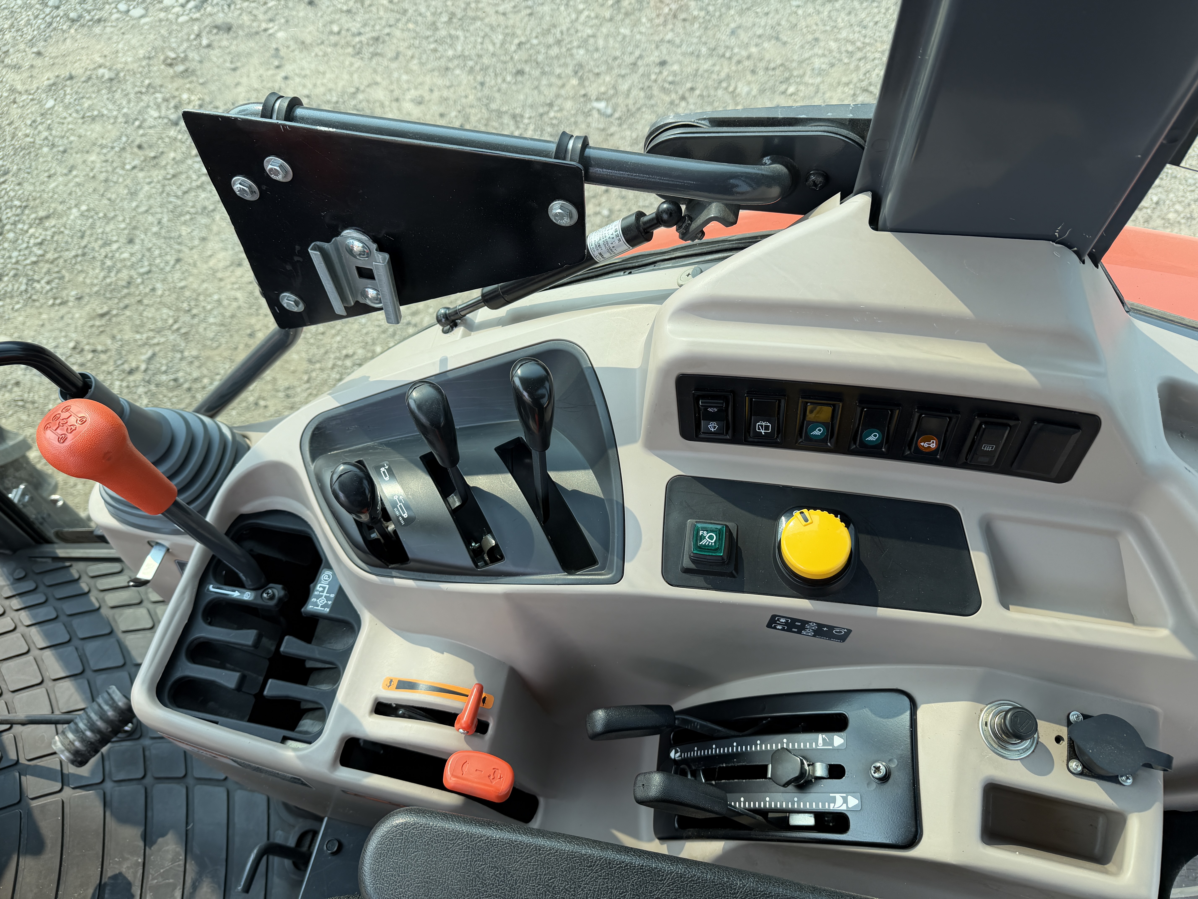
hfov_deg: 71.6
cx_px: 599
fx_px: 831
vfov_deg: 56.8
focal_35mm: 24
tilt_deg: -57.8
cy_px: 450
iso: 80
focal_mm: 6.76
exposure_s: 1/476
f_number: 1.78
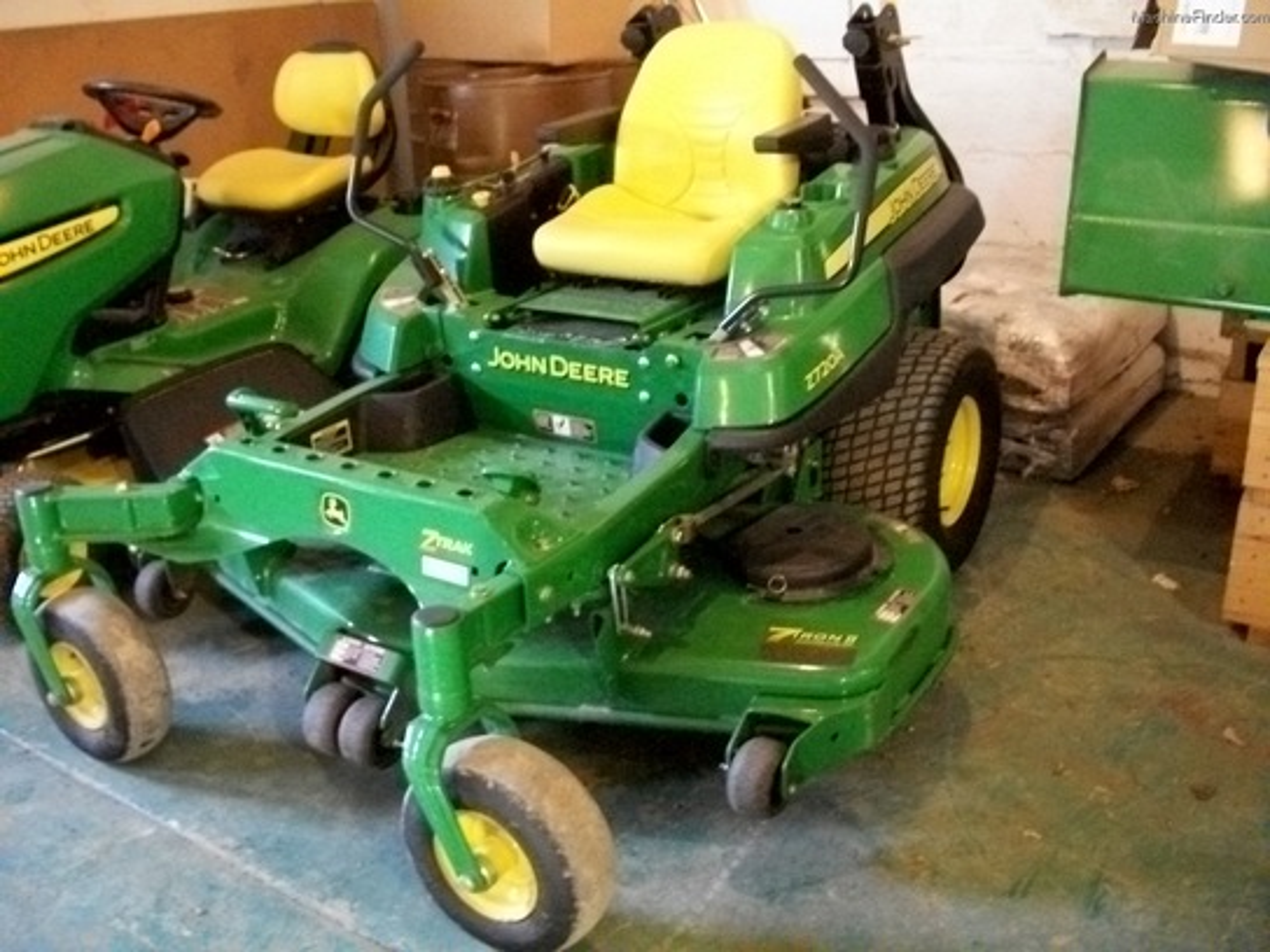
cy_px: 476
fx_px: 1284
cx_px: 635
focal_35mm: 35
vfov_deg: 40.7
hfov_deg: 52.6
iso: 800
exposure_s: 1/13
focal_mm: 6.3
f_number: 3.1
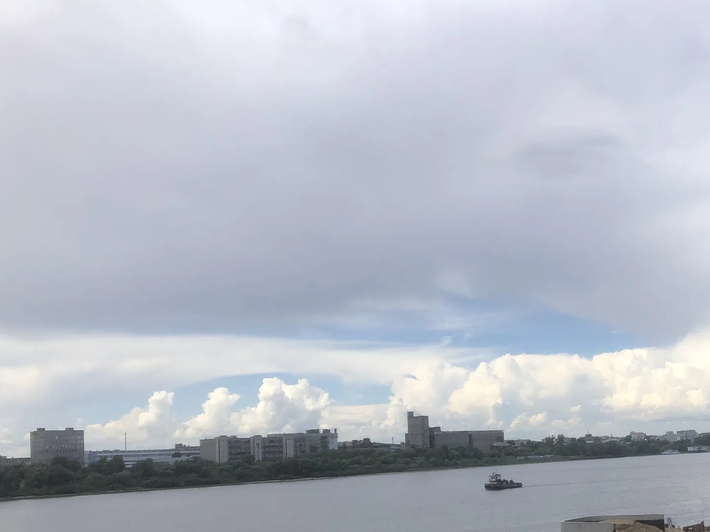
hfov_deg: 38.9
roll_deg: +0.2
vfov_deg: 30.2
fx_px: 964
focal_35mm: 47
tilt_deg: -0.6
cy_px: 420
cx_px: 570
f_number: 1.8
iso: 20
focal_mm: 3.99
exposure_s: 1/2288
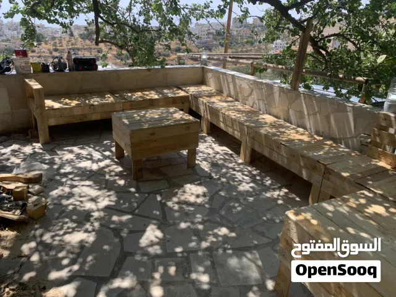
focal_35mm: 26
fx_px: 297
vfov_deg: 53.1
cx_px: 198
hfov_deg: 67.3
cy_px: 148
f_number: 1.8
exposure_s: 1/1054
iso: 25
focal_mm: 4.25
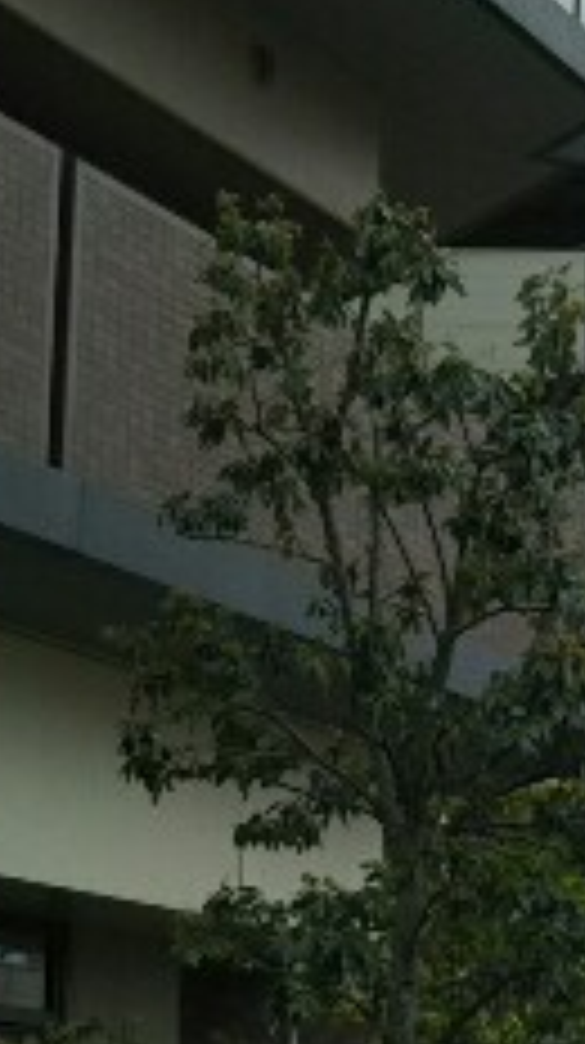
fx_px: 3817
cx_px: 864
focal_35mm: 138
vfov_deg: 15.5
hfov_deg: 8.6
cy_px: 700
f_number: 2.2
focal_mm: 4
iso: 25
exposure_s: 1/907
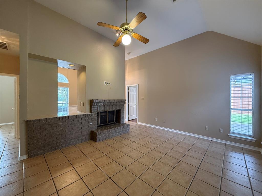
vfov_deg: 85.7
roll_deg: -0.5
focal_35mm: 14
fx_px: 106
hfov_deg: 102.1
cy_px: 98
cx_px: 131
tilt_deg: +0.1
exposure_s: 1/60
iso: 250
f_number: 2.2
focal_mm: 2.22
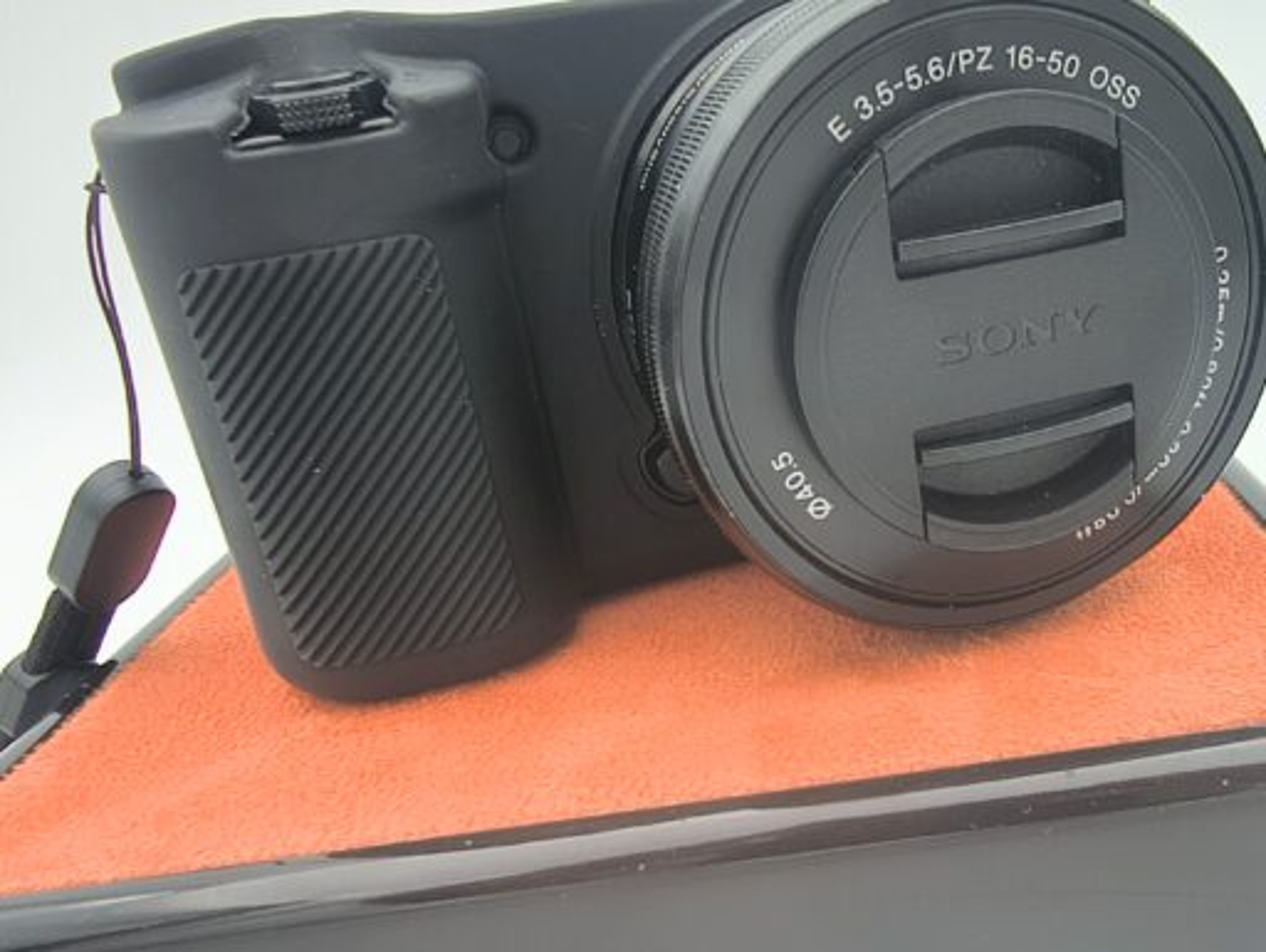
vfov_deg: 56.9
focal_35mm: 24
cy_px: 476
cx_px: 633
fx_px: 879
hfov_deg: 71.5
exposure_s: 1/50
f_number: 2
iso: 150
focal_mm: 1.83
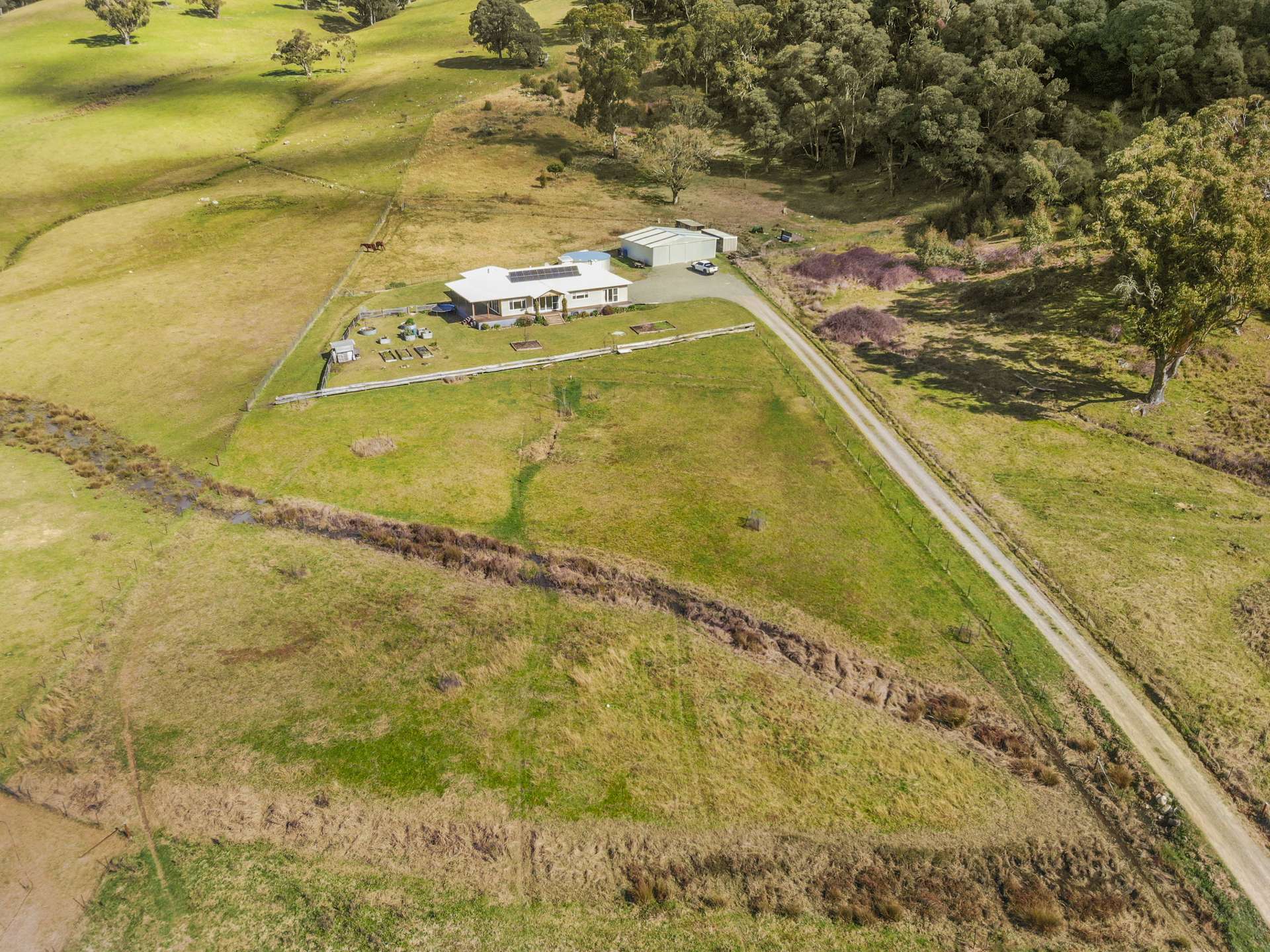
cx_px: 635
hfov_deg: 71.6
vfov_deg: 56.8
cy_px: 476
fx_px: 880
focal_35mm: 24
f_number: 2.8
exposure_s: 1/570
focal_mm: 4.5
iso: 100
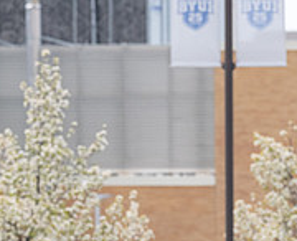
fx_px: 6266
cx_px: -6
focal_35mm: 709
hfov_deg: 2.7
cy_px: 318
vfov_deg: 2.2
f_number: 5.6
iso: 1000
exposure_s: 1/2000
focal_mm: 200
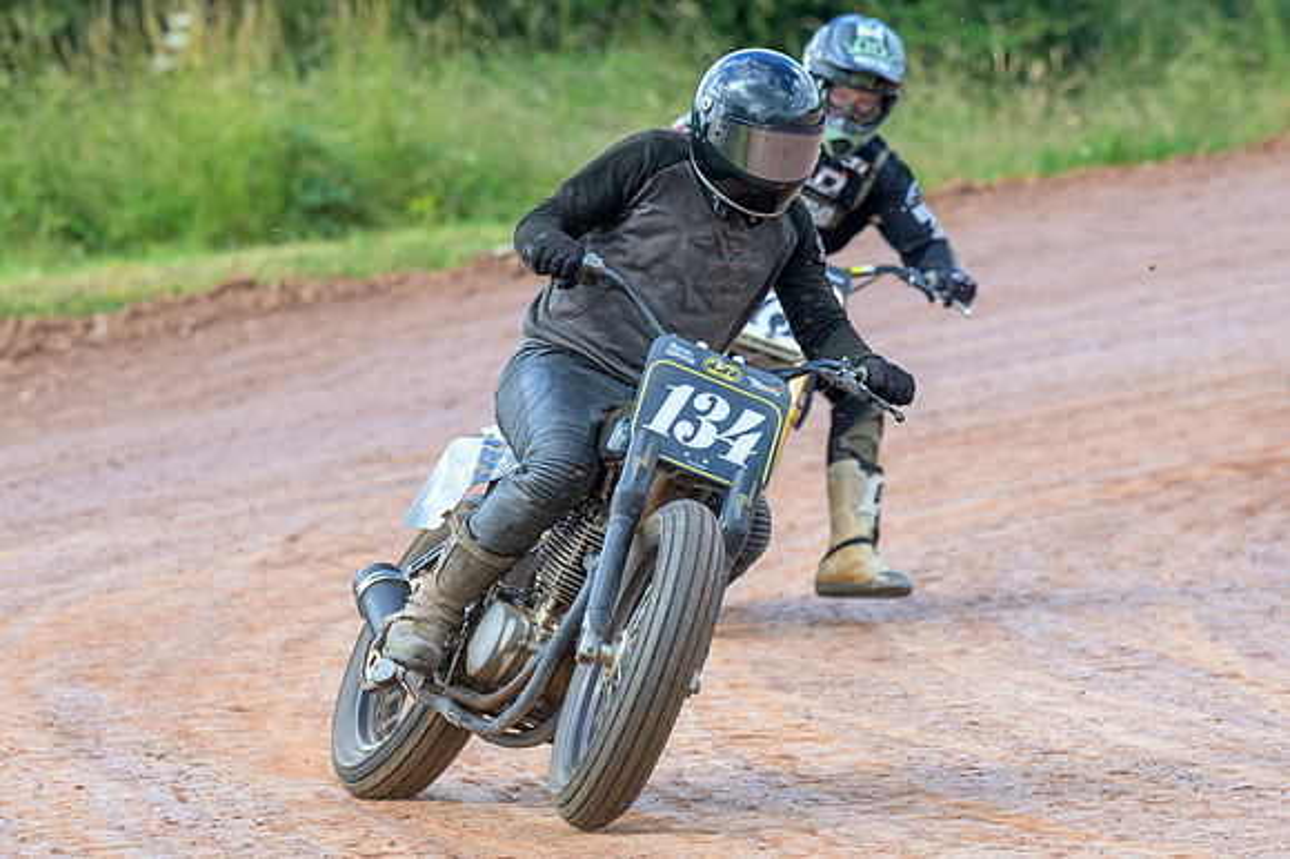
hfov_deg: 6.4
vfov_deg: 4.3
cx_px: 829
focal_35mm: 322
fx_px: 11541
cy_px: 436
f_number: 4
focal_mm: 165
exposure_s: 1/400
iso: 180
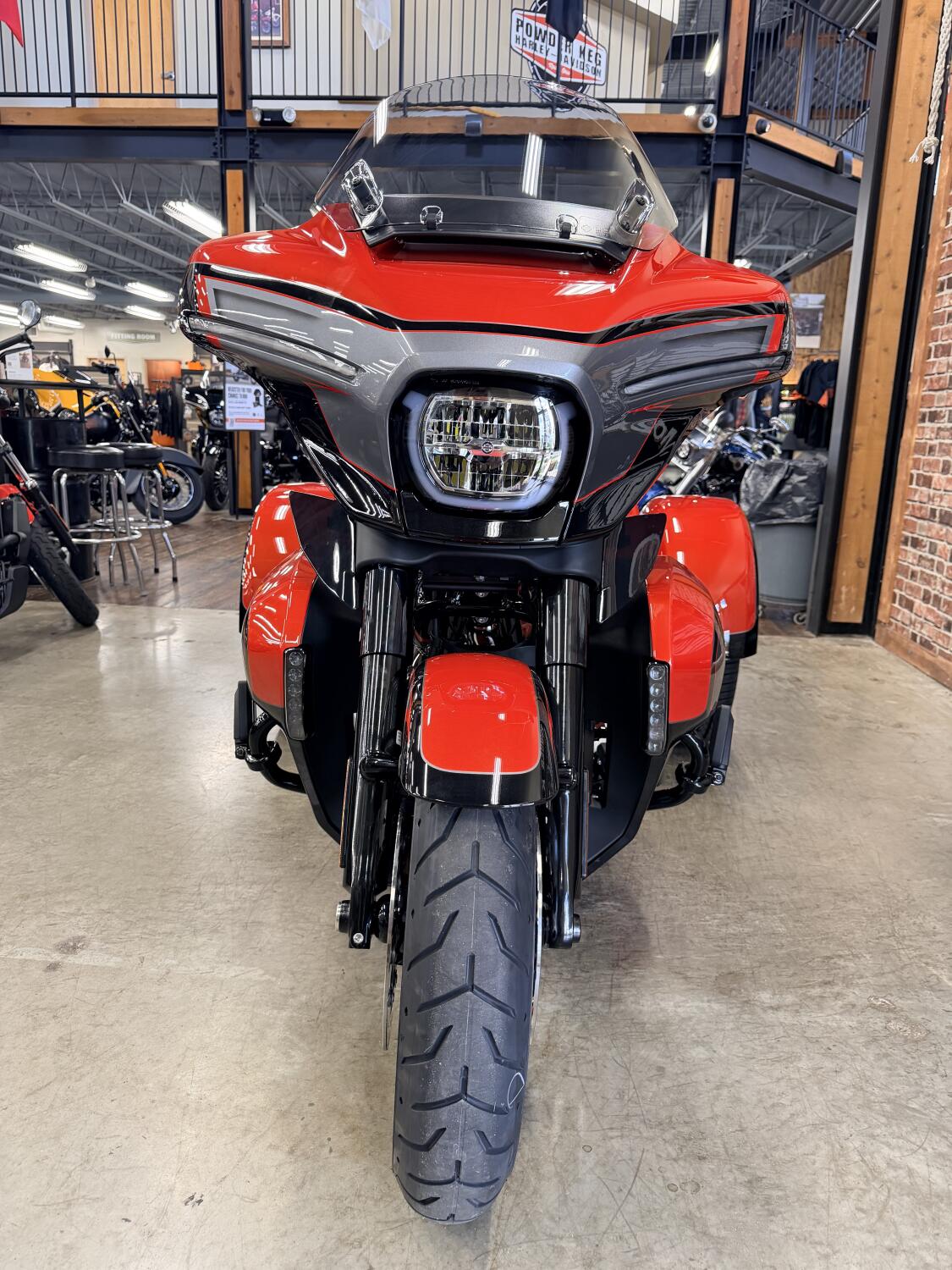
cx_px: 476
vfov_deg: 71.6
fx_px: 880
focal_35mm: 24
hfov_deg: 56.8
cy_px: 635
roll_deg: -2.0
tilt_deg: -13.7
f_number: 1.78
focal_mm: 6.76
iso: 250
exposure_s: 1/60
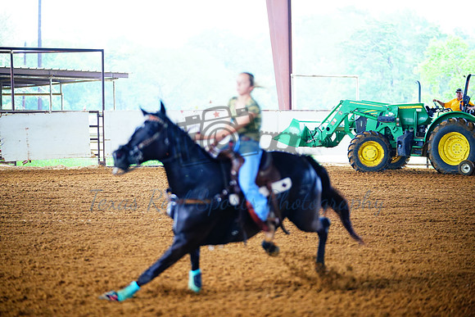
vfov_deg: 9.2
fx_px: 1980
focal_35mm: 150
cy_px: 158
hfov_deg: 13.7
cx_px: 238
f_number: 2.8
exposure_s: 1/1000
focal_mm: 150
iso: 3200
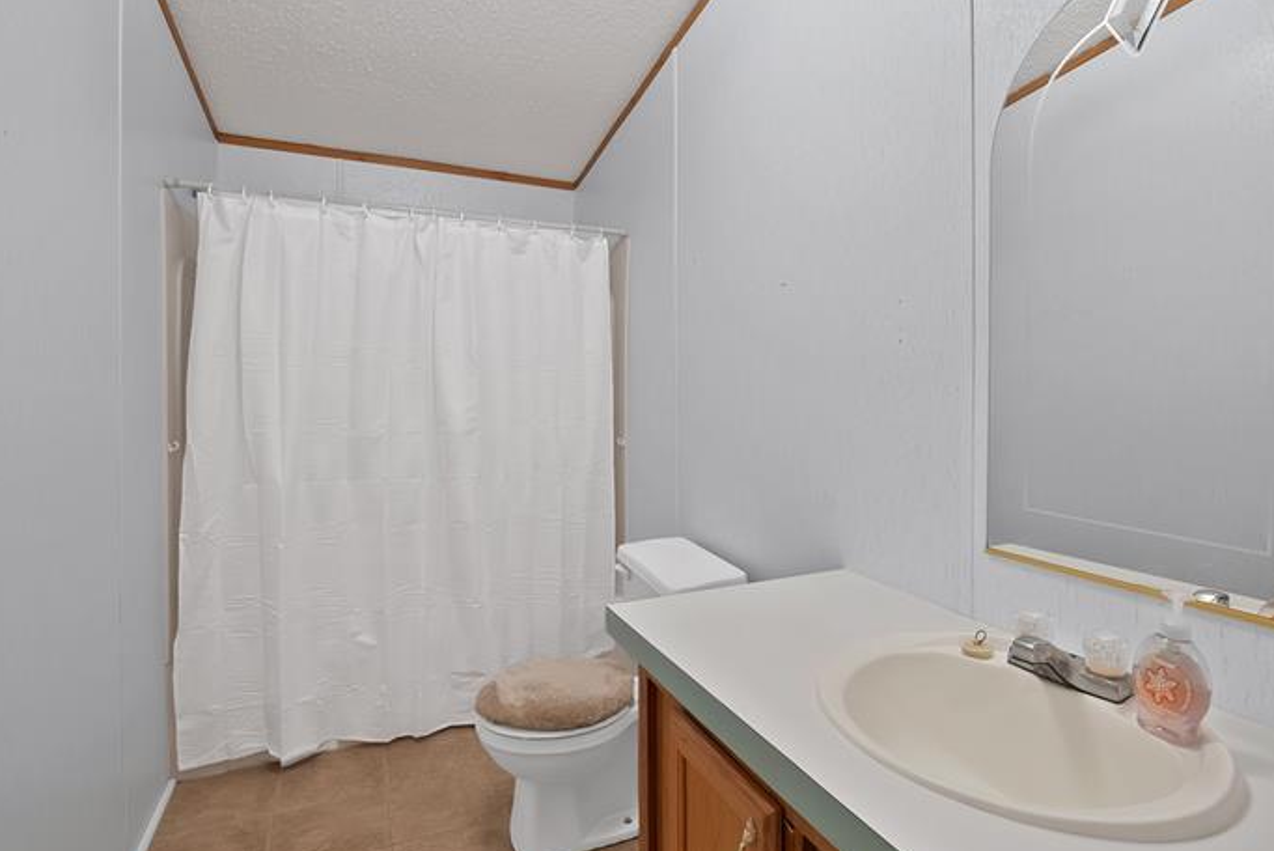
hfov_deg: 89.8
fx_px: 637
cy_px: 411
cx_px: 690
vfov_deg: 67.4
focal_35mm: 18
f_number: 8
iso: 640
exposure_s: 1/5
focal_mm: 12
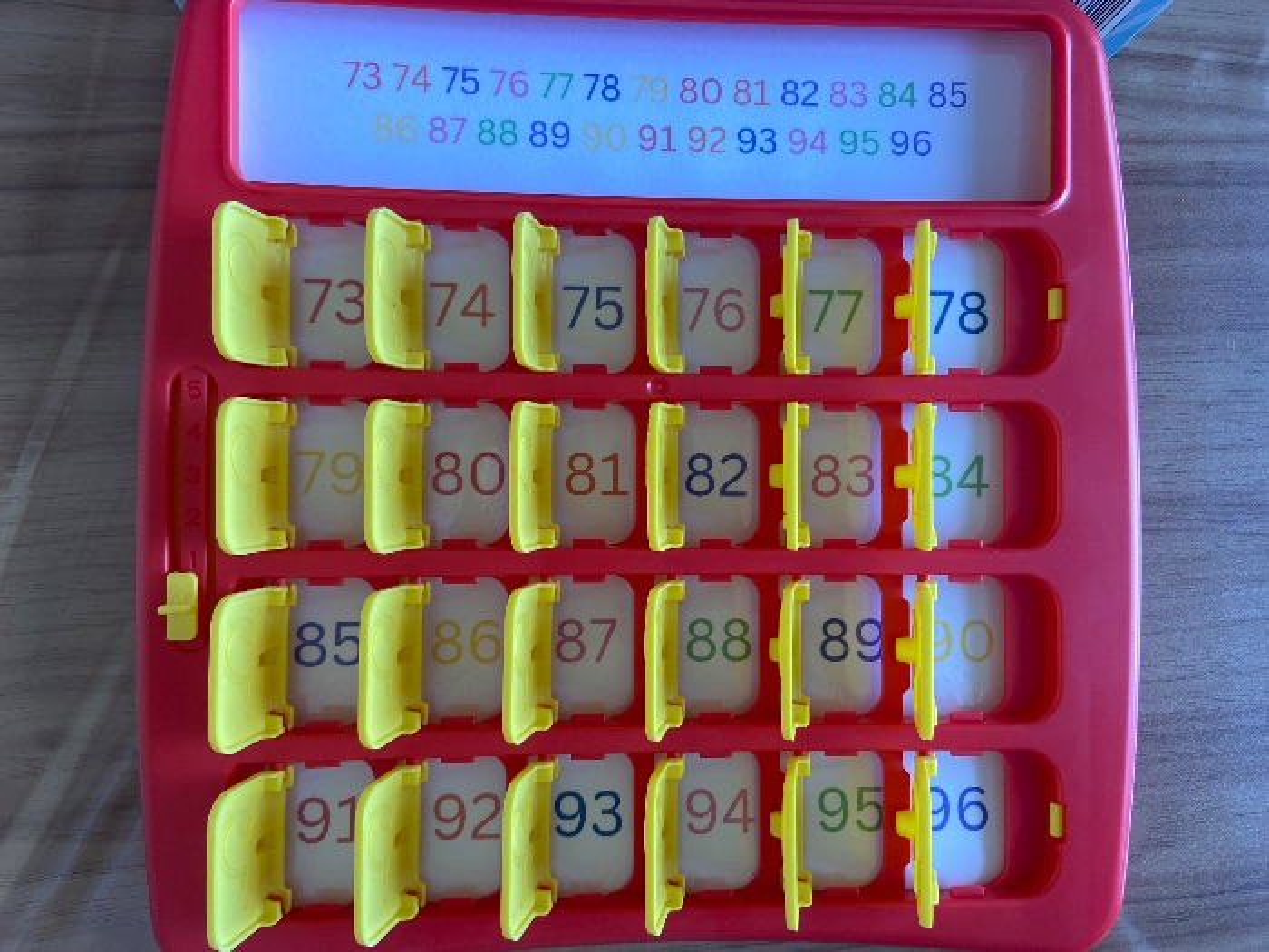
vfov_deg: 53.1
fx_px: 953
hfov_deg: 67.3
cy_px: 476
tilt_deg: -83.4
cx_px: 634
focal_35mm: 26
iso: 125
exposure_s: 1/121
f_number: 1.8
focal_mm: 4.25
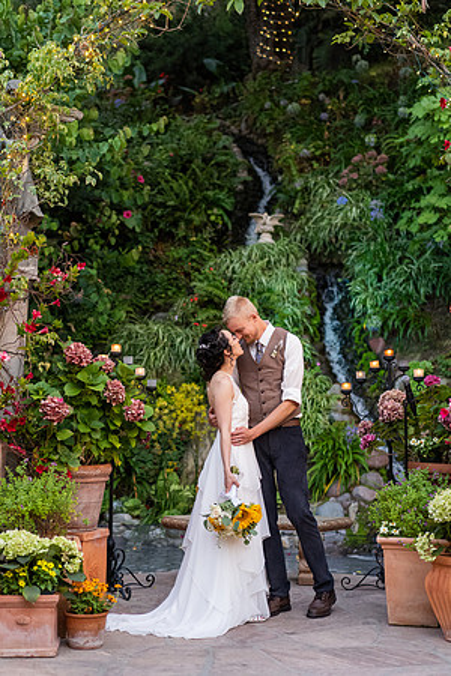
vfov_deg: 36.2
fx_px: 1033
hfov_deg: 24.6
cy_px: 338
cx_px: 226
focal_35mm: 55
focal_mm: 55
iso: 500
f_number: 2.2
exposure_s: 1/320
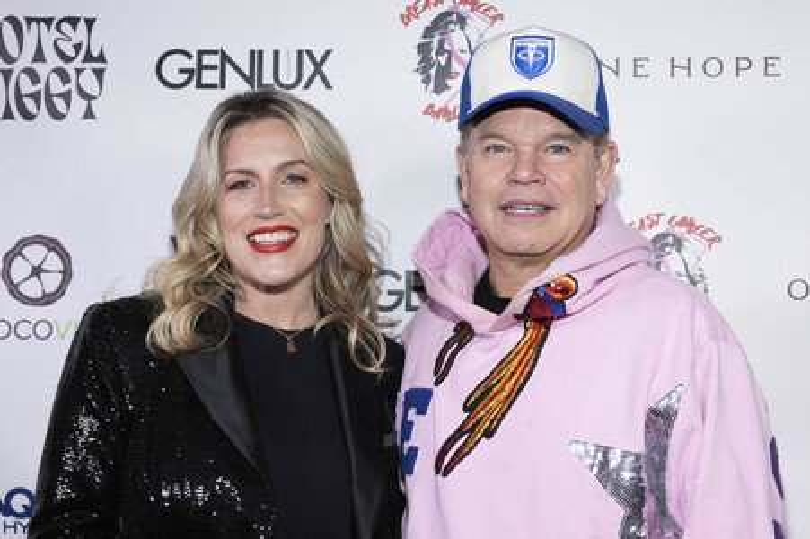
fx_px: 1147
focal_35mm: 51
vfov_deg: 26.4
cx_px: 405
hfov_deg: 38.9
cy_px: 270
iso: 800
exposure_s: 1/200
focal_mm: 51
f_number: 5.6
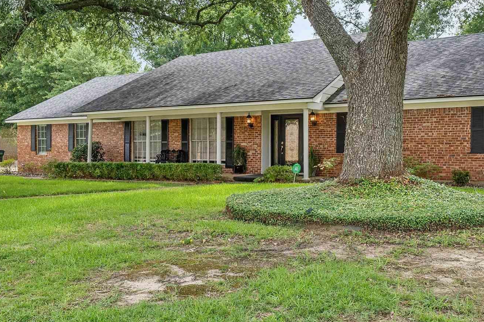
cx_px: 267
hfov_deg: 50.6
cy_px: 165
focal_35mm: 38
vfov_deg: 35.0
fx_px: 511
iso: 800
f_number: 8
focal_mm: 20
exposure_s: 1/250
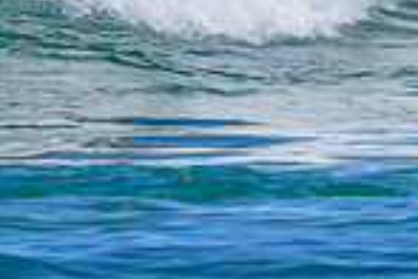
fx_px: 35237
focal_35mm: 3035
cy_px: -112
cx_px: -101
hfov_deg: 0.7
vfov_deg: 0.5
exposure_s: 1/1600
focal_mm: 560
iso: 450
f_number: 8
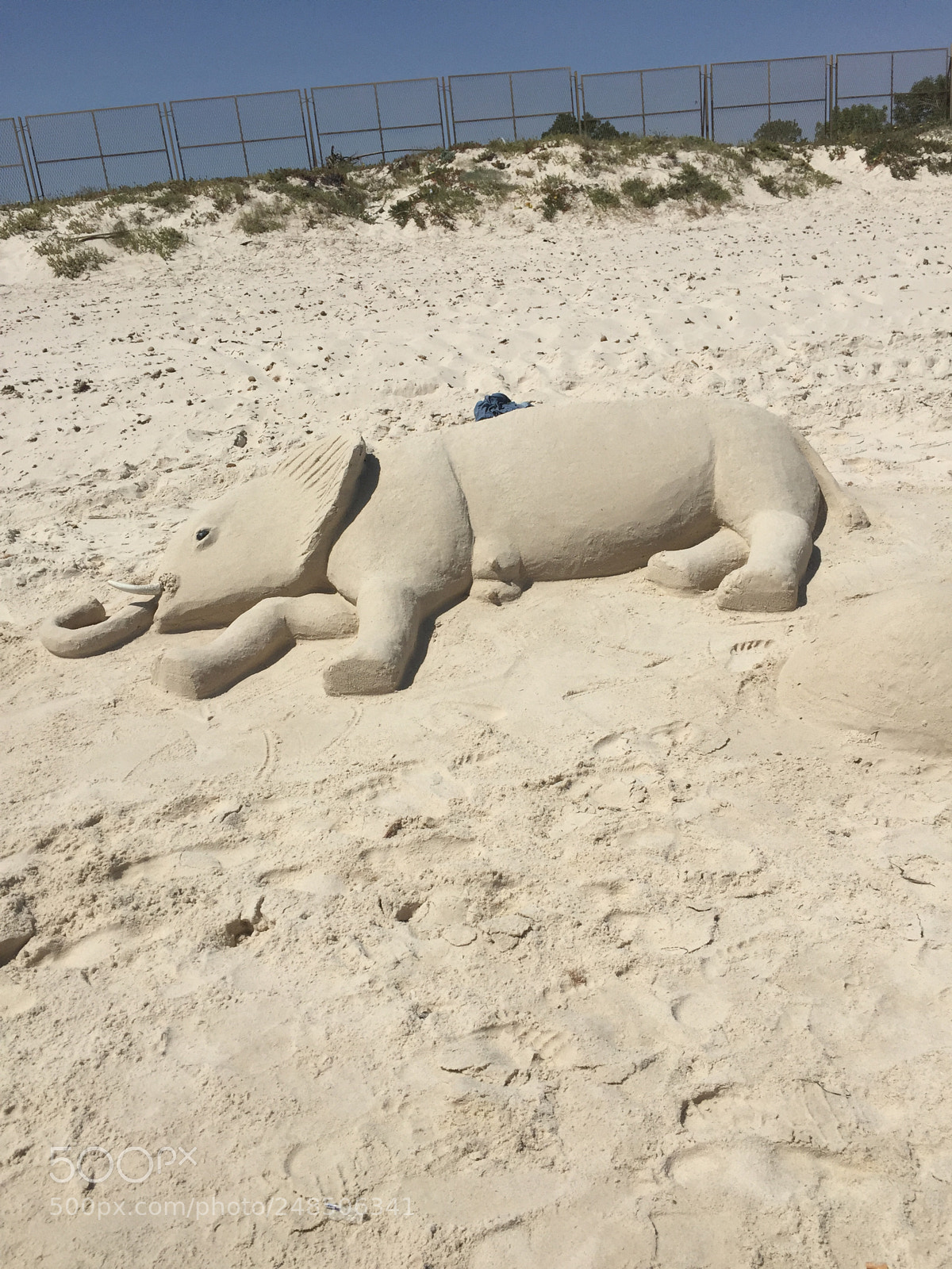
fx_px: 1063
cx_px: 476
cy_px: 634
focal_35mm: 29
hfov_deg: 48.2
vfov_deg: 61.7
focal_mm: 4.15
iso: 32
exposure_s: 1/6623
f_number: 2.2
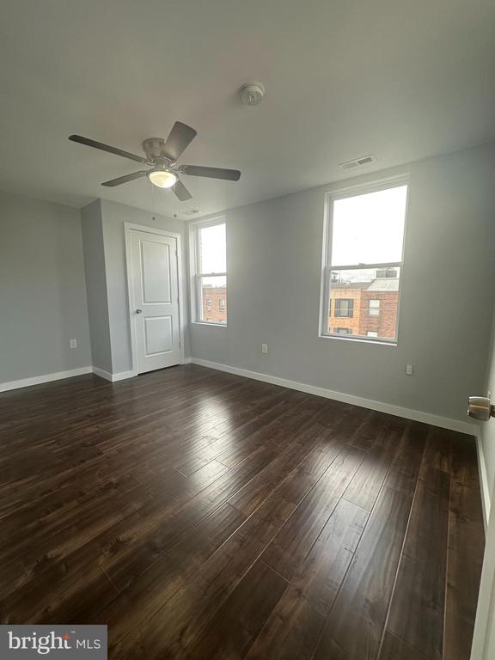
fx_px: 267
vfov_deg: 102.1
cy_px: 330
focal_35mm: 14
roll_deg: -0.7
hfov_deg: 85.7
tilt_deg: -6.8
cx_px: 248
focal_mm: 2.22
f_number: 2.2
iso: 50
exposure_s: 1/120
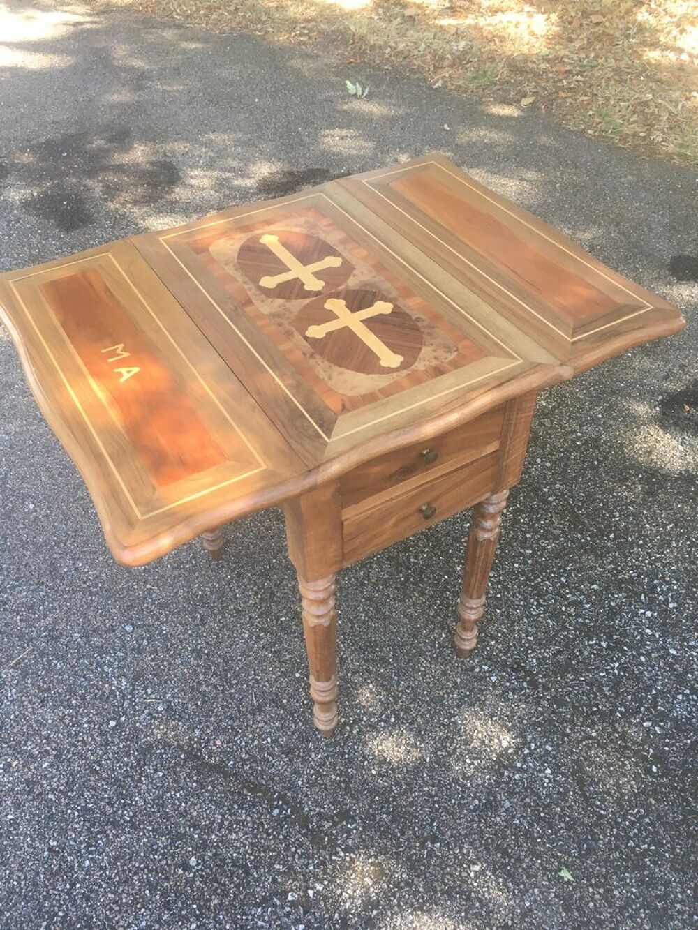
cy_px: 465
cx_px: 349
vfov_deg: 61.7
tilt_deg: -49.0
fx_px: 780
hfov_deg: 48.2
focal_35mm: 29
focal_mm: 4.15
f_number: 2.2
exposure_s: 1/33
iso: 25
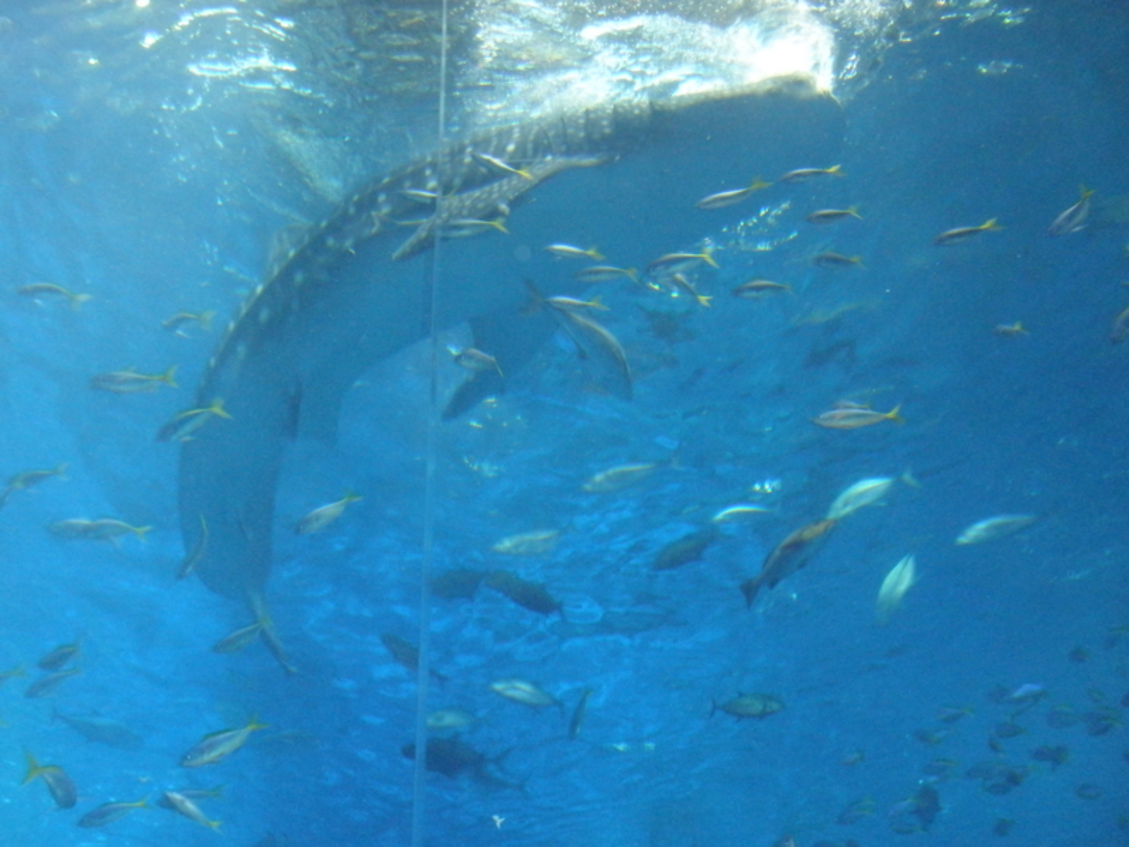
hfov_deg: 50.1
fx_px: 1207
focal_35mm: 37
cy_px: 424
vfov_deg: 38.7
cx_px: 564
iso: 320
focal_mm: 6.6
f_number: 3.5
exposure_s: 1/30
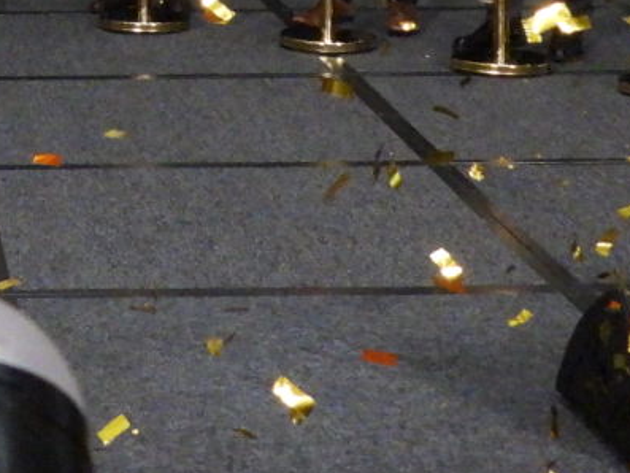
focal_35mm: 145
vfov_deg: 9.8
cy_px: -314
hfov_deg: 13.2
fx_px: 2640
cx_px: -160
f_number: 3.2
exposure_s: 1/320
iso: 1600
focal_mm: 7.1
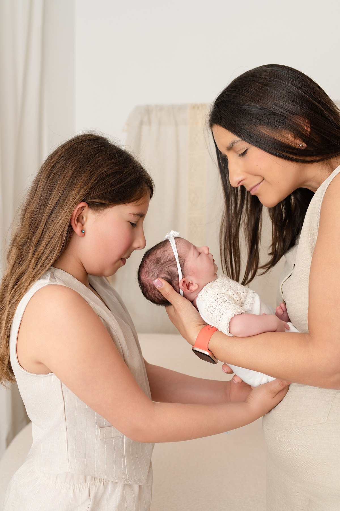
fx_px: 497
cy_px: 256
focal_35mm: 35
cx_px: 170
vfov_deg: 54.5
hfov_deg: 37.8
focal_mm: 35
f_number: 4.5
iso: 125
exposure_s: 1/200
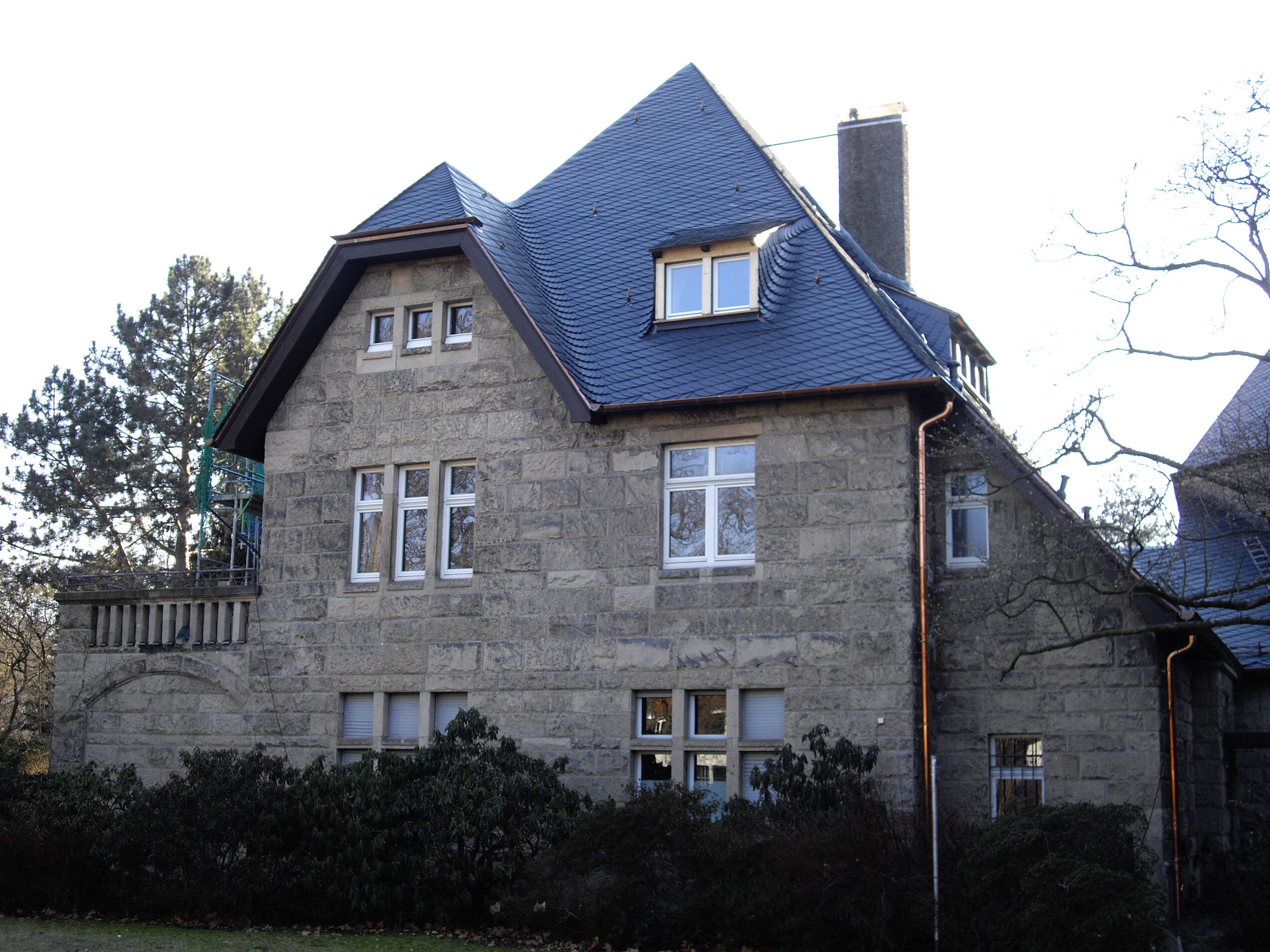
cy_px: 476
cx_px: 635
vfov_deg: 31.5
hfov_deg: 41.2
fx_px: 1688
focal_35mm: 46
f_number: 3.1
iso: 50
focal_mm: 9.6
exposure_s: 1/100
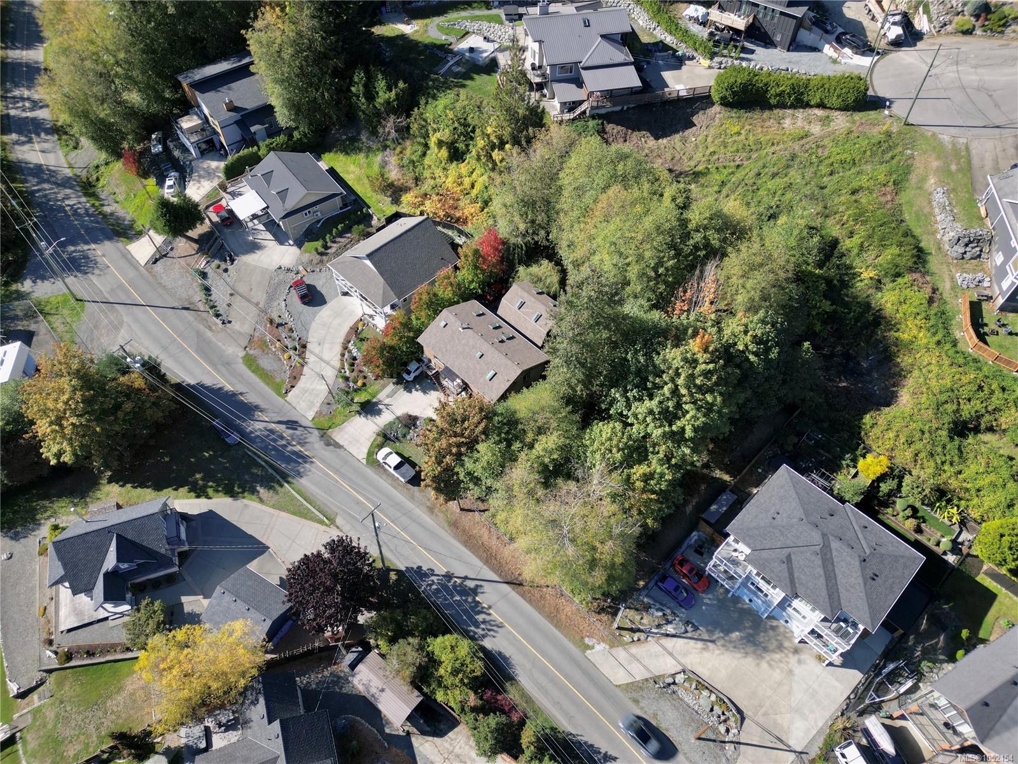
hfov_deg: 71.6
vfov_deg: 56.8
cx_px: 509
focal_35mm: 24
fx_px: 706
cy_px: 382
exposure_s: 1/20
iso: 100
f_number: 1.7
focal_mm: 6.72
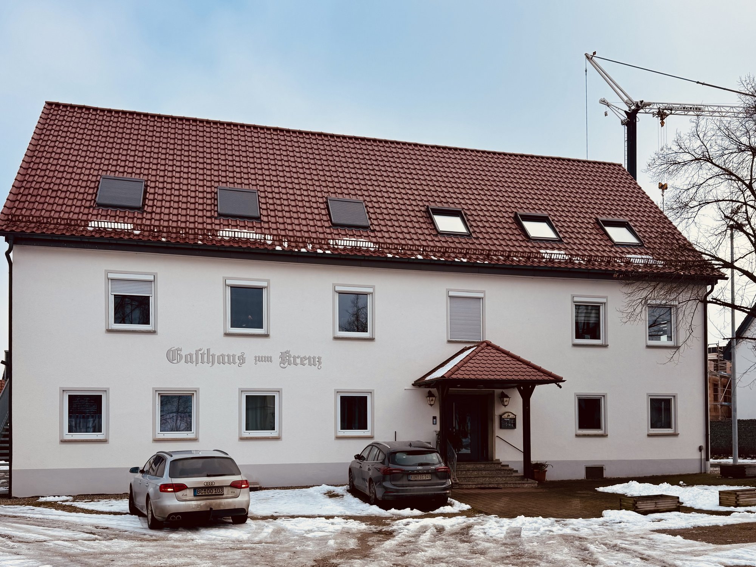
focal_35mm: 24
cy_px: 284
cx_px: 378
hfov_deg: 71.6
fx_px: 524
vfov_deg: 56.8
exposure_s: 1/4049
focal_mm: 6.76
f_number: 1.78
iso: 80
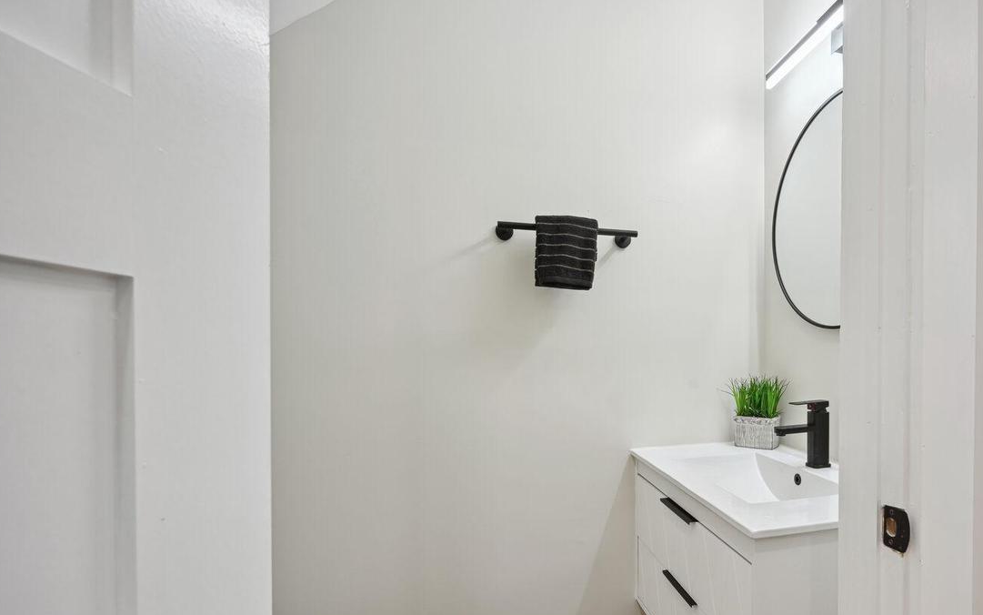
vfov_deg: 62.0
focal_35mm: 19
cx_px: 641
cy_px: 348
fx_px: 509
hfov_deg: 85.4
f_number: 9
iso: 200
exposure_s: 1/15
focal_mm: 14
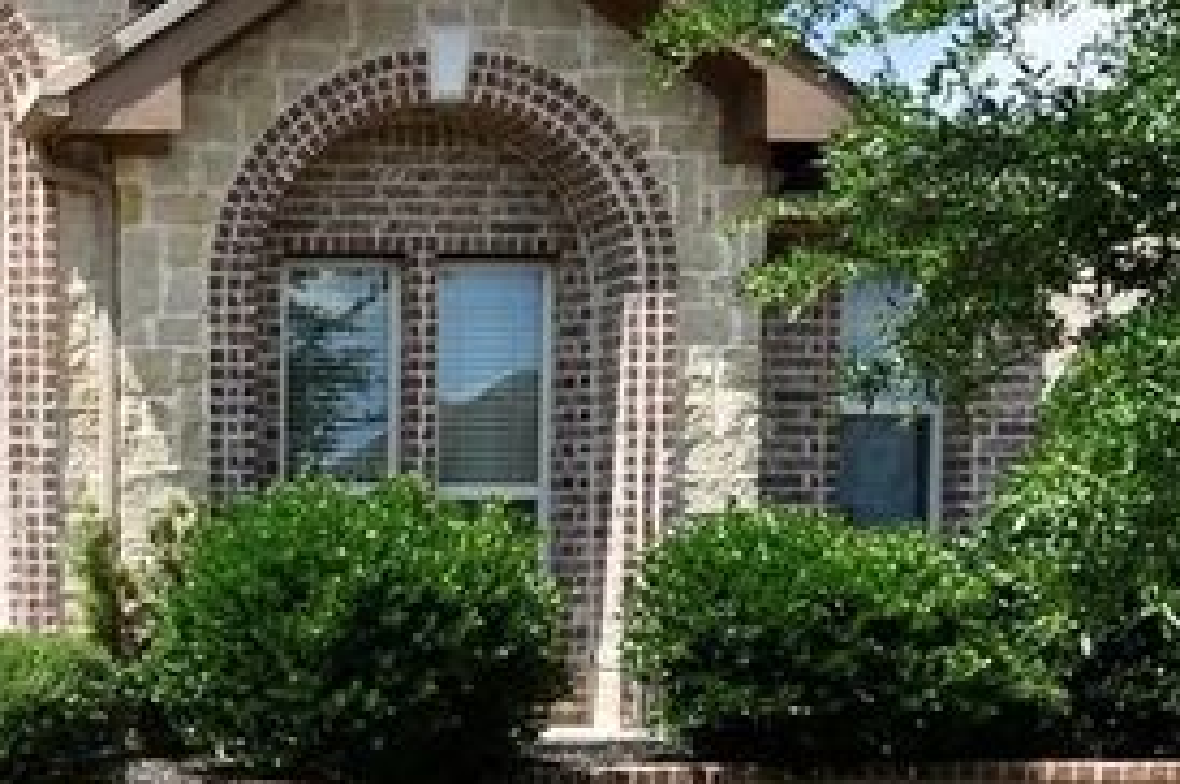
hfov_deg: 29.4
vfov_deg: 23.2
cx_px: -319
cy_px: 767
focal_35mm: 56
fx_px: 1833
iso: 200
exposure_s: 1/400
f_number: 10
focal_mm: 10
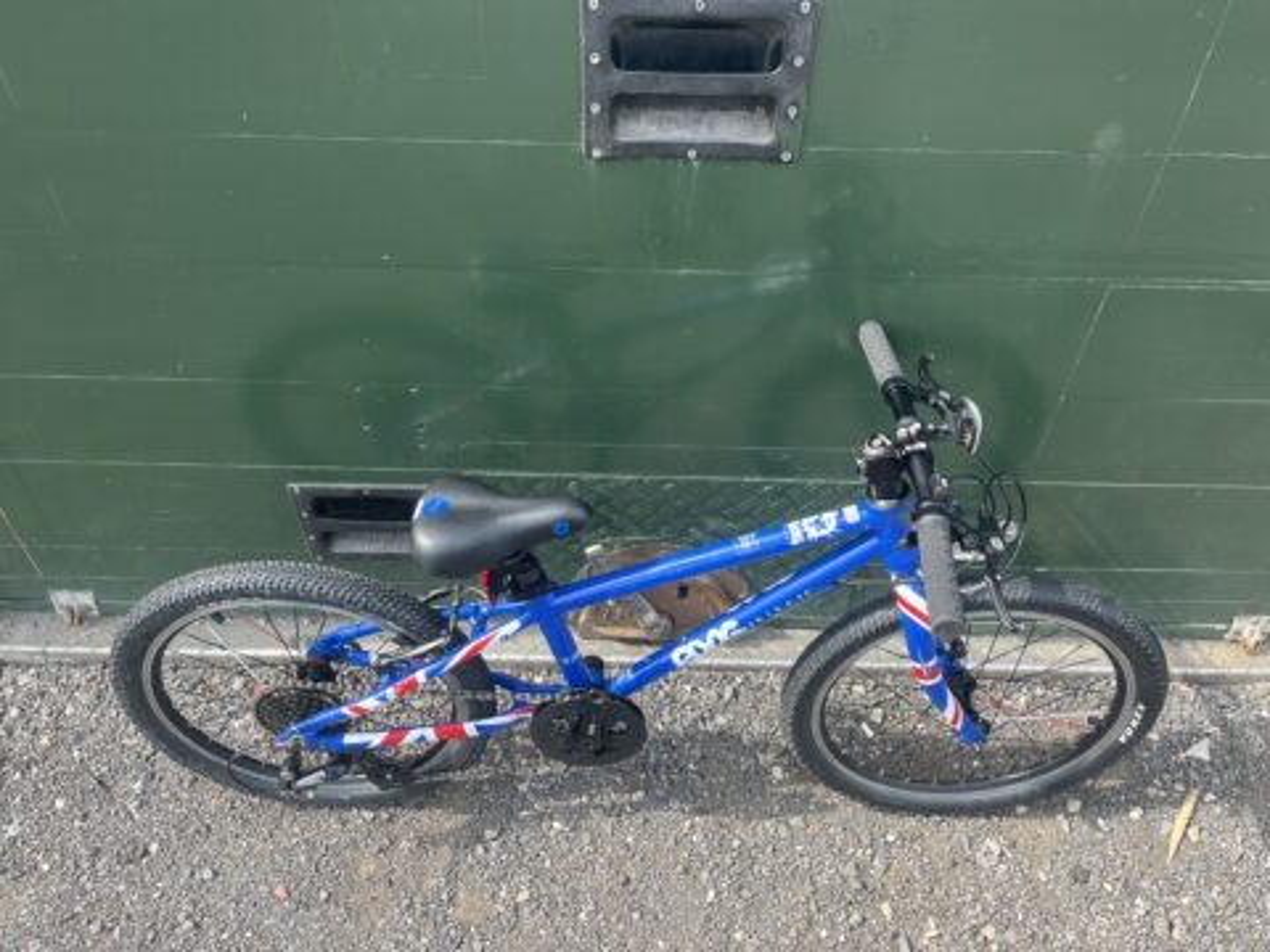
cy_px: 476
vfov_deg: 53.1
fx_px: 954
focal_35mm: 26
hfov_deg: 67.3
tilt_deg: -45.3
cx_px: 635
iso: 50
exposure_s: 1/574
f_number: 1.6
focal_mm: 5.1
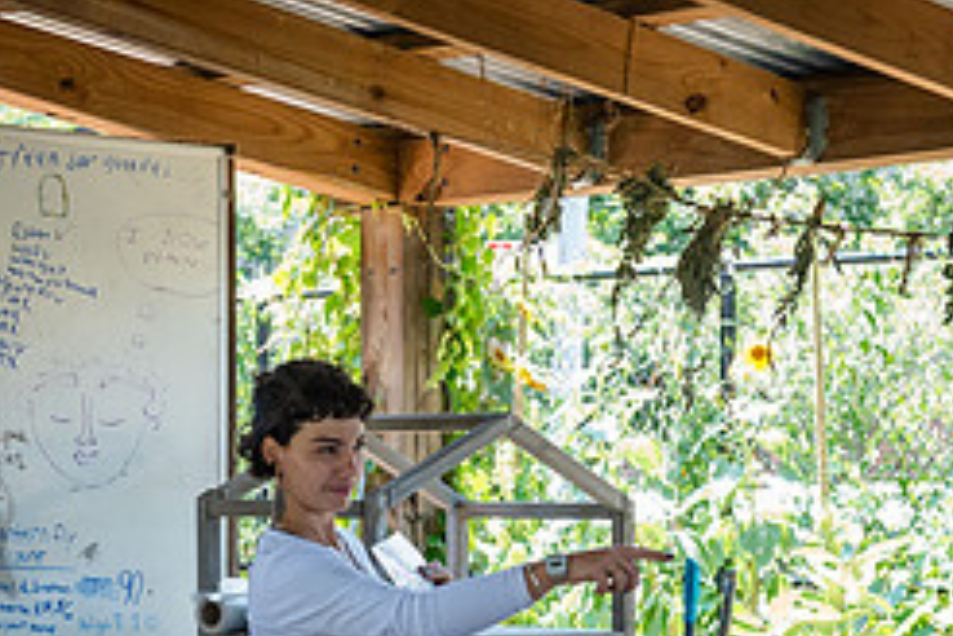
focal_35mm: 117
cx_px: 408
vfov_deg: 11.6
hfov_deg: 17.5
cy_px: 602
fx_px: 3097
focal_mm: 40
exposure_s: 1/250
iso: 1000
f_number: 4
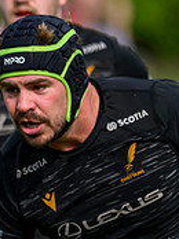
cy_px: 218
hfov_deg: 0.7
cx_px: -245
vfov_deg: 1.0
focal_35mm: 2011
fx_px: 13899
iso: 500
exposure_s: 1/3200
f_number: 4
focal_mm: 560
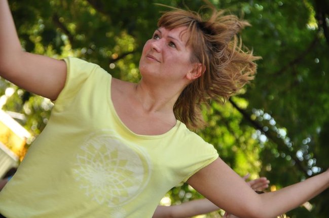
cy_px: 109
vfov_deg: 7.9
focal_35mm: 174
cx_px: 164
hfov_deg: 11.8
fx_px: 1588
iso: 200
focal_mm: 116
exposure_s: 1/125
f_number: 5.6
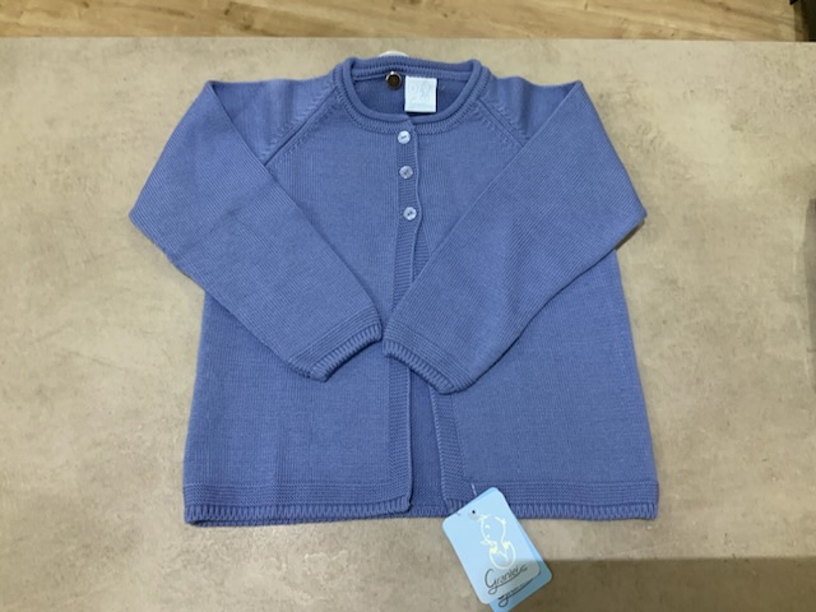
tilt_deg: -71.8
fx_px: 684
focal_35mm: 29
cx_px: 408
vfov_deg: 48.2
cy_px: 306
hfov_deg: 61.7
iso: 125
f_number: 1.8
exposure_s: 1/50
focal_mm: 3
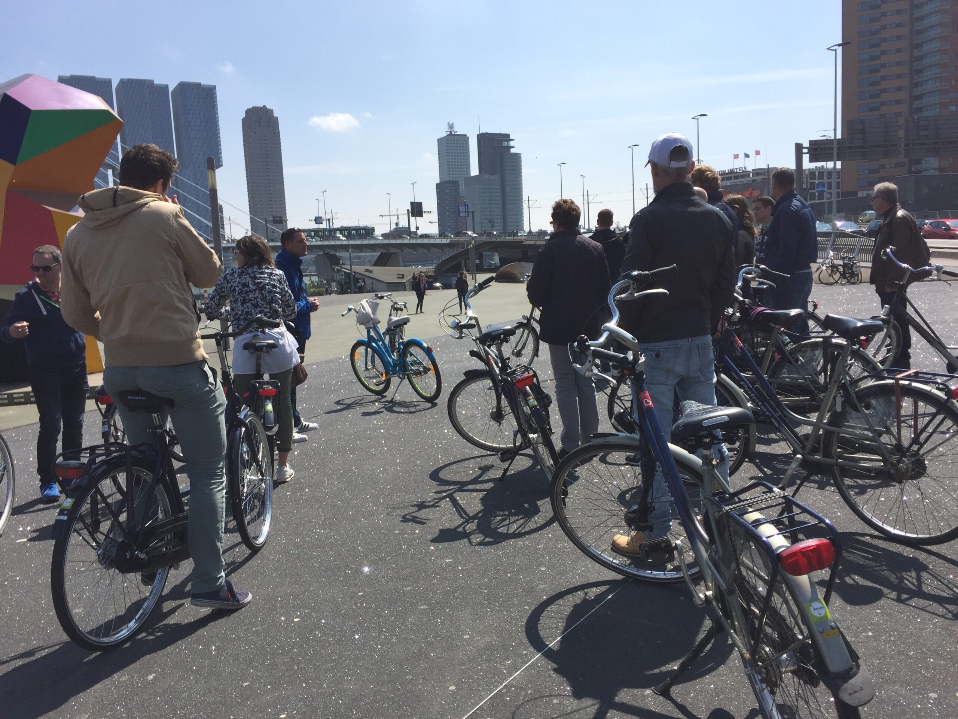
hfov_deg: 61.7
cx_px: 479
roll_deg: +3.5
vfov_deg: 48.2
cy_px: 360
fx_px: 803
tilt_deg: -5.9
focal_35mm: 29
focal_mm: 4.15
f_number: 2.2
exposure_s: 1/3597
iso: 32
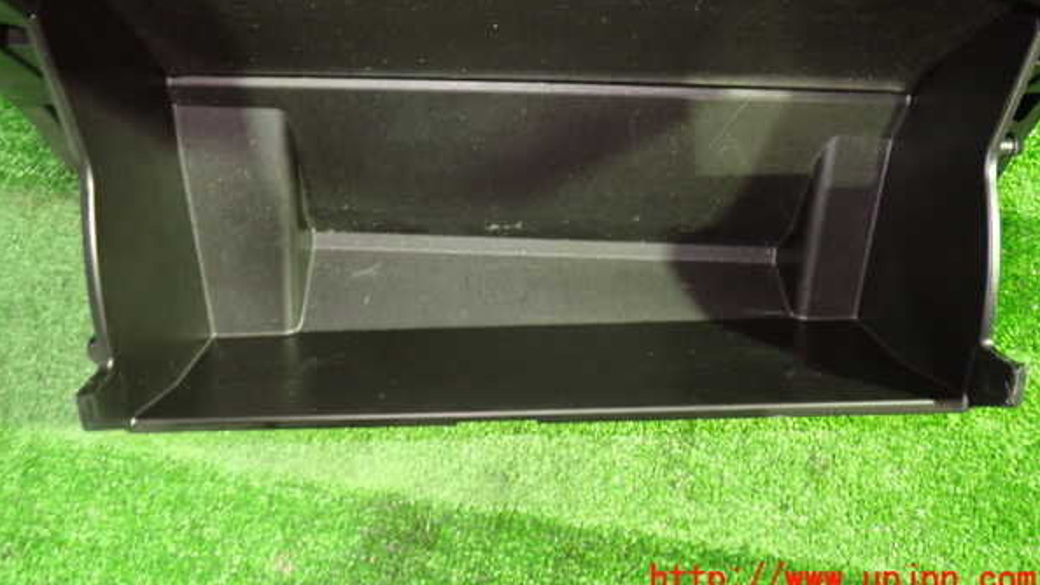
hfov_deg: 59.5
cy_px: 208
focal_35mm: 33
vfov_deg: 35.4
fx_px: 910
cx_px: 520
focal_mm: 5.4
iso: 800
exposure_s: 1/15
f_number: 2.3
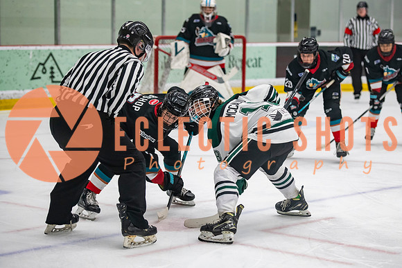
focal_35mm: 111
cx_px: 227
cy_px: 134
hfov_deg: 18.4
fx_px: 1239
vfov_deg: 12.4
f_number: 3.2
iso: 2000
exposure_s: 1/640
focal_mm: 98
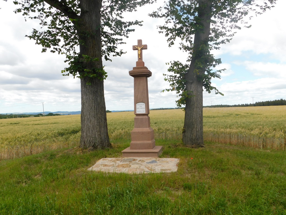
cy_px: 108
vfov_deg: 46.8
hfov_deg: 60.0
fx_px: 248
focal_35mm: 30
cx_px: 143
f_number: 3.2
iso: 125
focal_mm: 5.3
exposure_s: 1/800
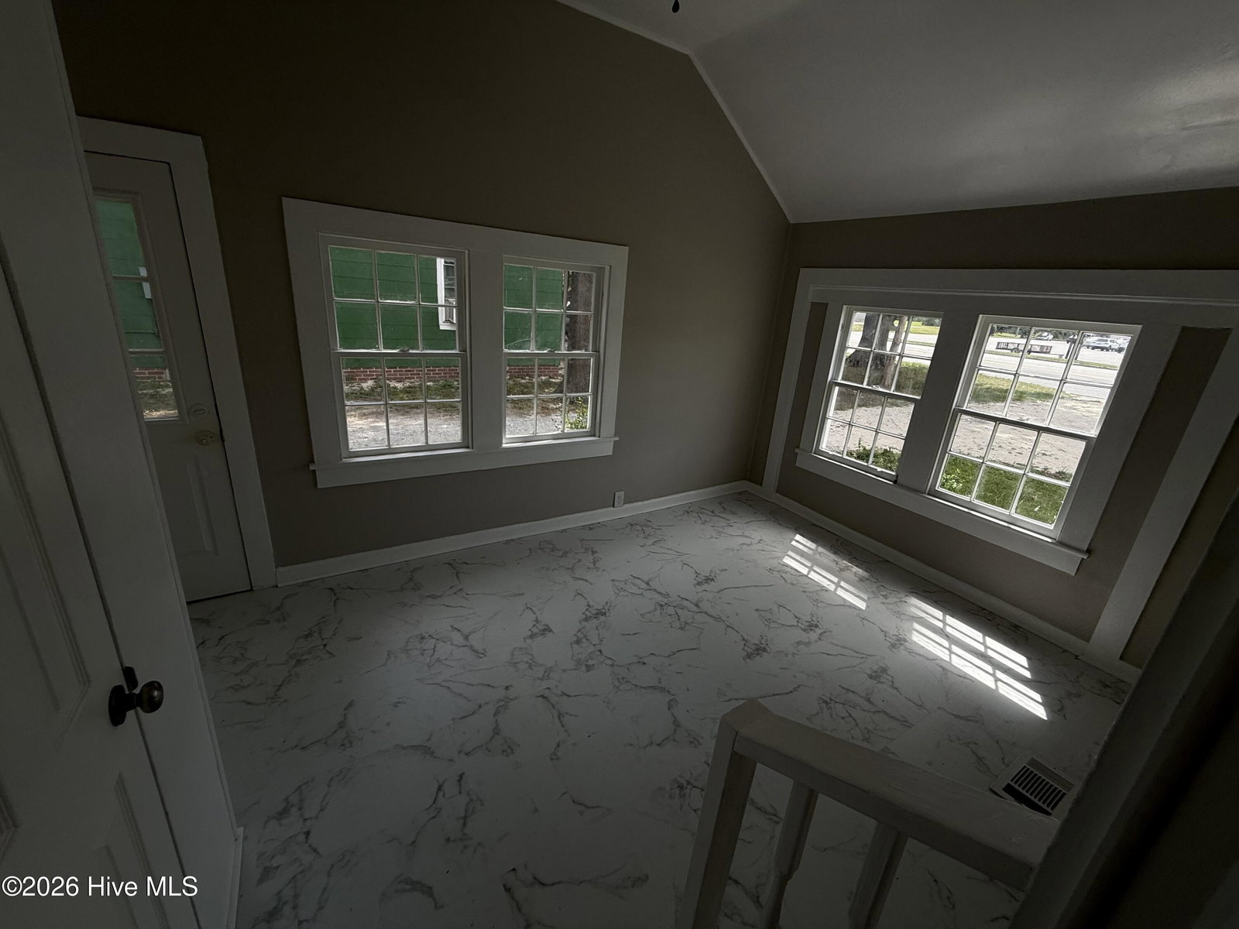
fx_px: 501
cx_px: 620
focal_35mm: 14
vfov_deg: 85.7
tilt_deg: -19.0
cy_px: 464
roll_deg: -4.0
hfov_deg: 102.1
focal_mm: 2.22
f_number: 2.2
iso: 50
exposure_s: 1/701
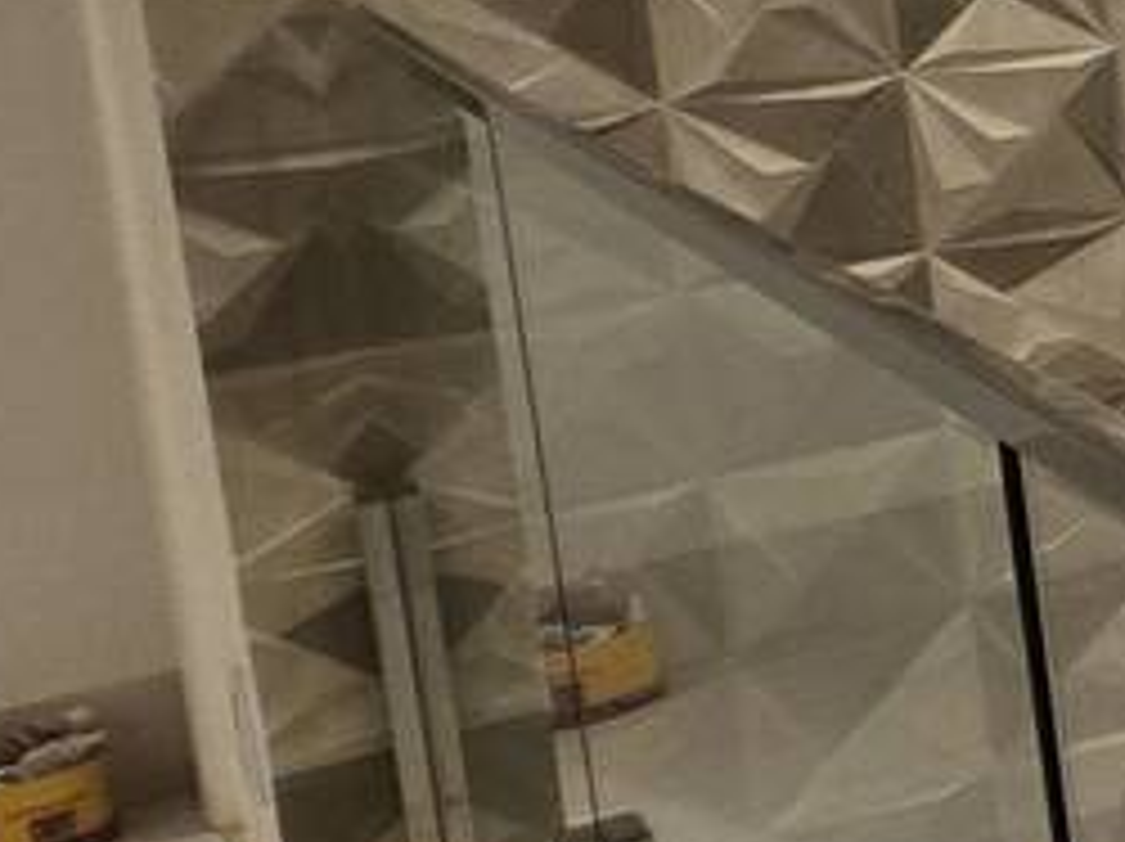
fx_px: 2435
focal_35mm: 75
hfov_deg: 12.8
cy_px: -117
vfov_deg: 18.7
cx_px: 3100
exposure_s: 1/60
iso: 64
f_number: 2.2
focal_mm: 2.2
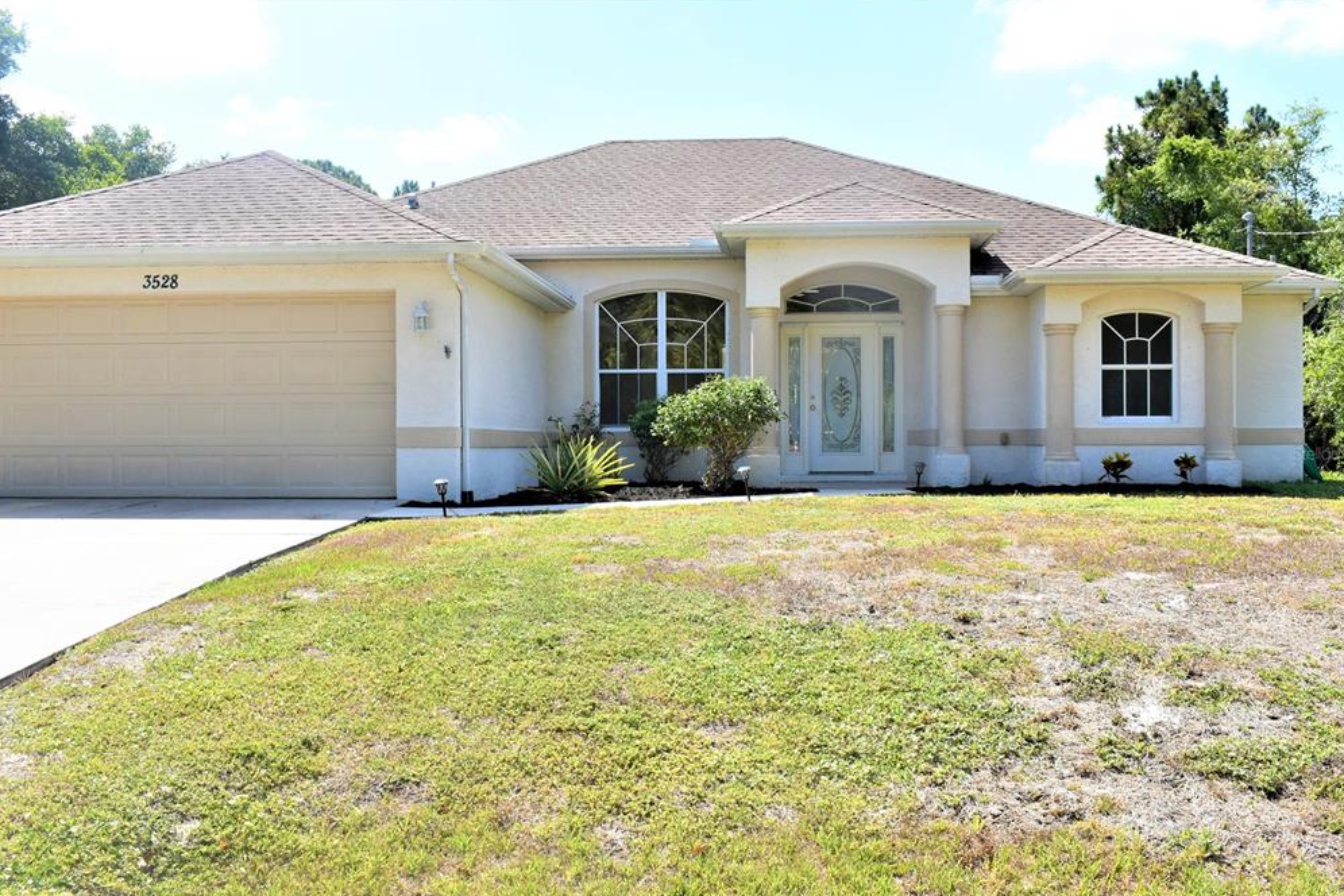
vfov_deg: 35.9
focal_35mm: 37
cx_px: 679
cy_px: 453
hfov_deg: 51.9
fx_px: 1381
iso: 400
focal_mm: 24
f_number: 11
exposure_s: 1/400
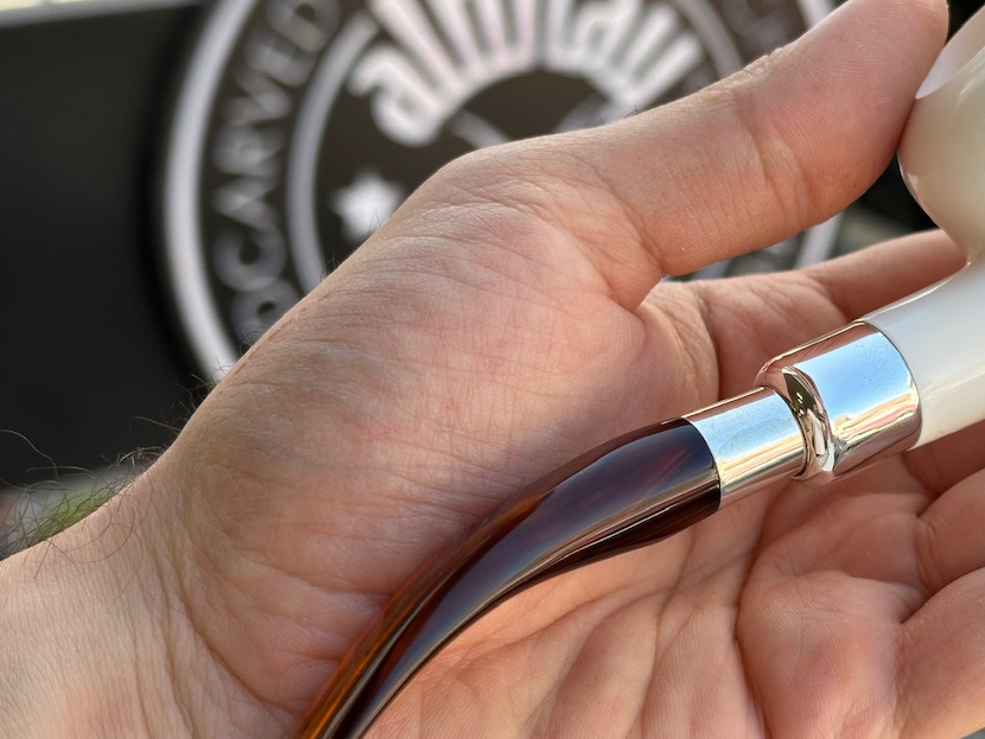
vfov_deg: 19.9
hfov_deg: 26.0
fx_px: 2106
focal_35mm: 74
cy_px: 359
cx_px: 723
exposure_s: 1/473
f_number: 1.78
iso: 64
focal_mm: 6.86
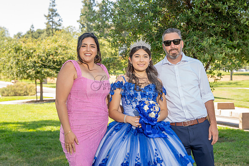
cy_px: 72
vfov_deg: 21.8
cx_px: 145
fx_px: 430
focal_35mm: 62
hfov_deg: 32.2
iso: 80
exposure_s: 1/125
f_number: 5
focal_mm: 51.5
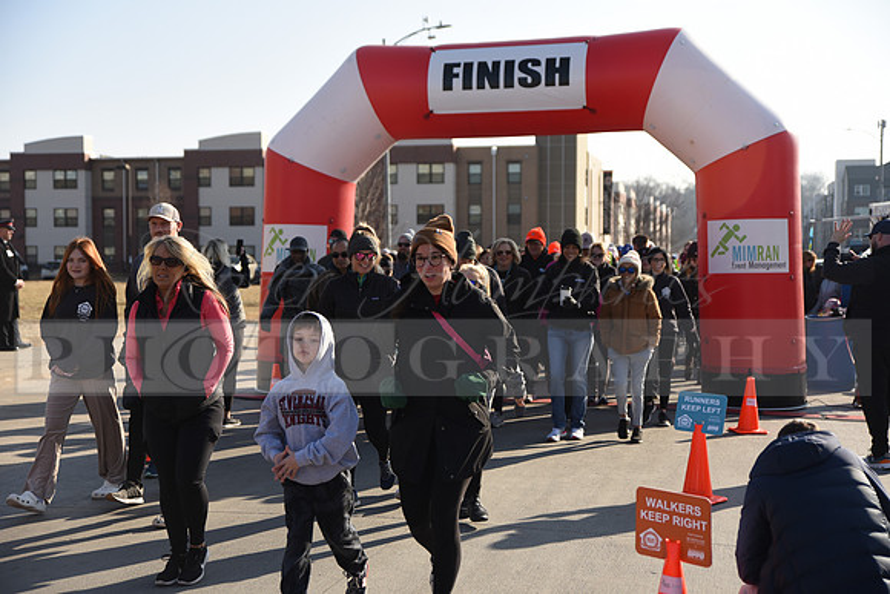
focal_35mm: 50
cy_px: 297
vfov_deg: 27.0
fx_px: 1236
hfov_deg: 39.6
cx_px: 445
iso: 100
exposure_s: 1/1250
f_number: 2.8
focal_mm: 50
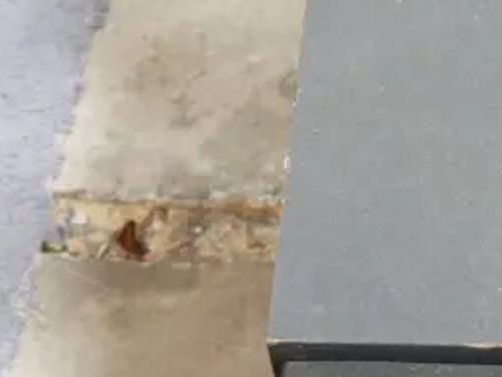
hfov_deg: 11.9
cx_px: 646
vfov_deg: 9.2
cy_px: 365
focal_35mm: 161
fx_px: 2337
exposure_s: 1/60
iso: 2000
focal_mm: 20
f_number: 4.5
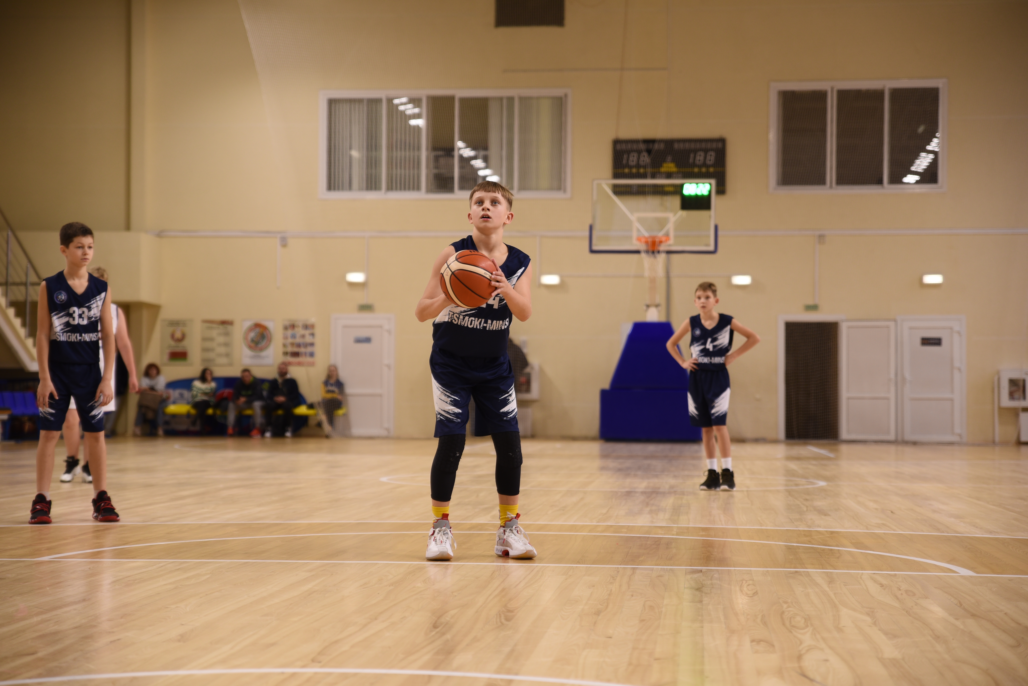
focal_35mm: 70
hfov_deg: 28.8
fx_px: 2000
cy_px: 343
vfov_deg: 19.5
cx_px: 514
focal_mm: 70
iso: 400
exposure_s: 1/320
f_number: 2.8
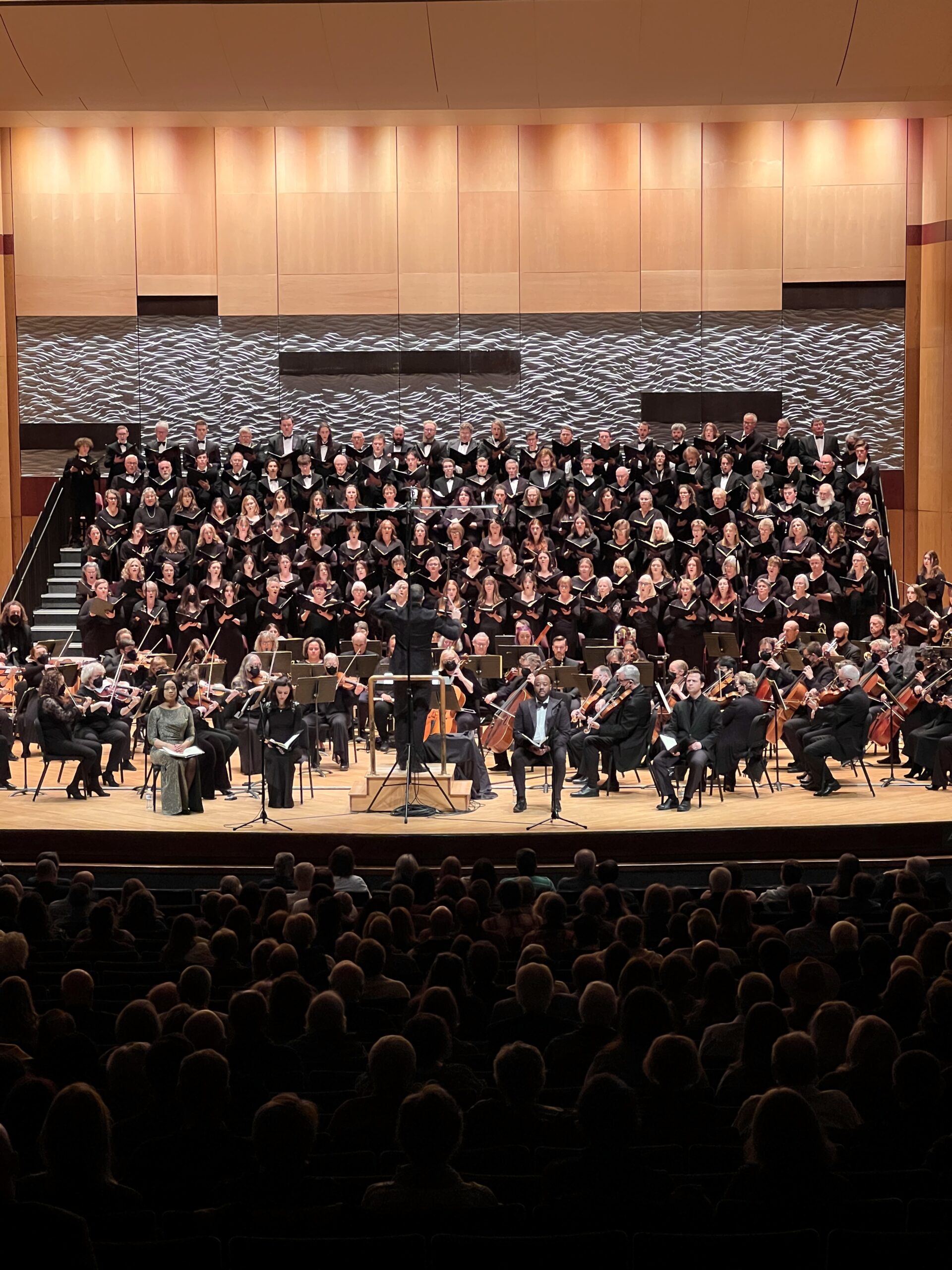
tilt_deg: -4.1
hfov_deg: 19.1
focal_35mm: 77
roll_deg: +0.4
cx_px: 476
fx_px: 2824
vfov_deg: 25.3
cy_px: 635
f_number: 2.8
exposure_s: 1/60
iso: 400
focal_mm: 9
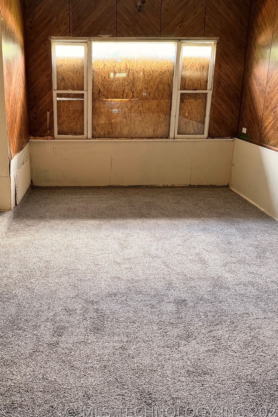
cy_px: 173
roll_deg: -0.7
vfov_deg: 61.6
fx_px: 348
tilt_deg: -14.4
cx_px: 102
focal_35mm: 30
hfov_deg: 43.2
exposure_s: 1/60
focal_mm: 6.76
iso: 400
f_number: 1.78
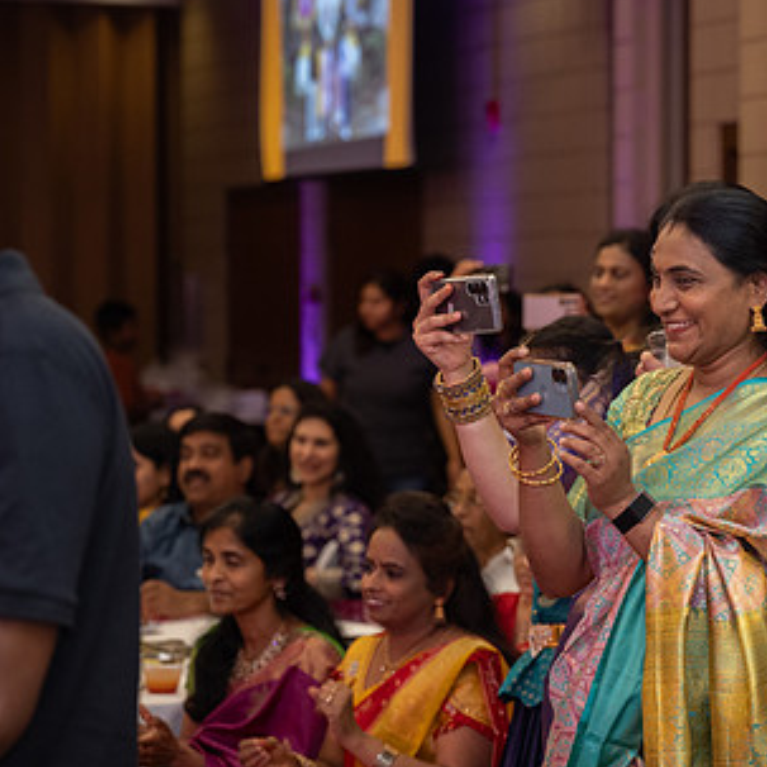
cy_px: 449
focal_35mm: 126
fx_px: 3159
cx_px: 671
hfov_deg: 13.7
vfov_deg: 13.8
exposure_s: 1/160
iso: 1000
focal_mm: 77
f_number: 3.5
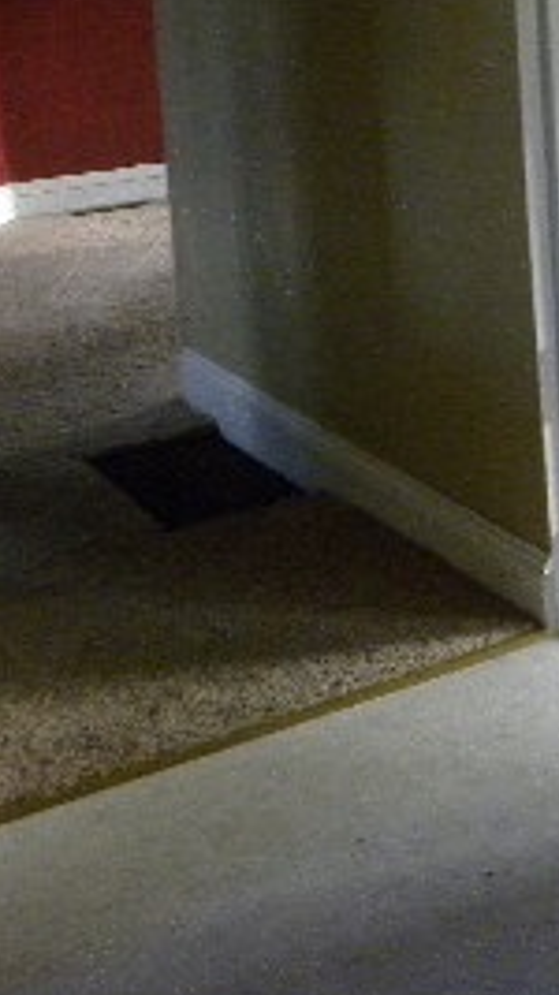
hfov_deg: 15.6
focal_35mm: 68
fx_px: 1794
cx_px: 947
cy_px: 149
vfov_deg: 30.0
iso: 400
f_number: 2.8
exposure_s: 1/56.6
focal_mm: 4.6
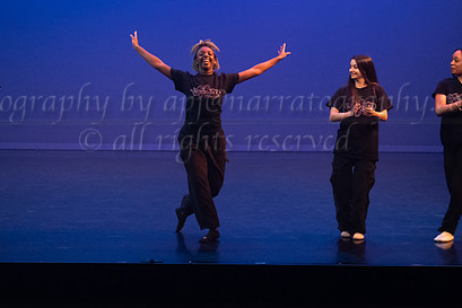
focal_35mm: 112
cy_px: 120
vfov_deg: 12.2
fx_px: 1438
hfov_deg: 18.2
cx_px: 202
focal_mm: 75
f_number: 4.5
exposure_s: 1/400
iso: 4000
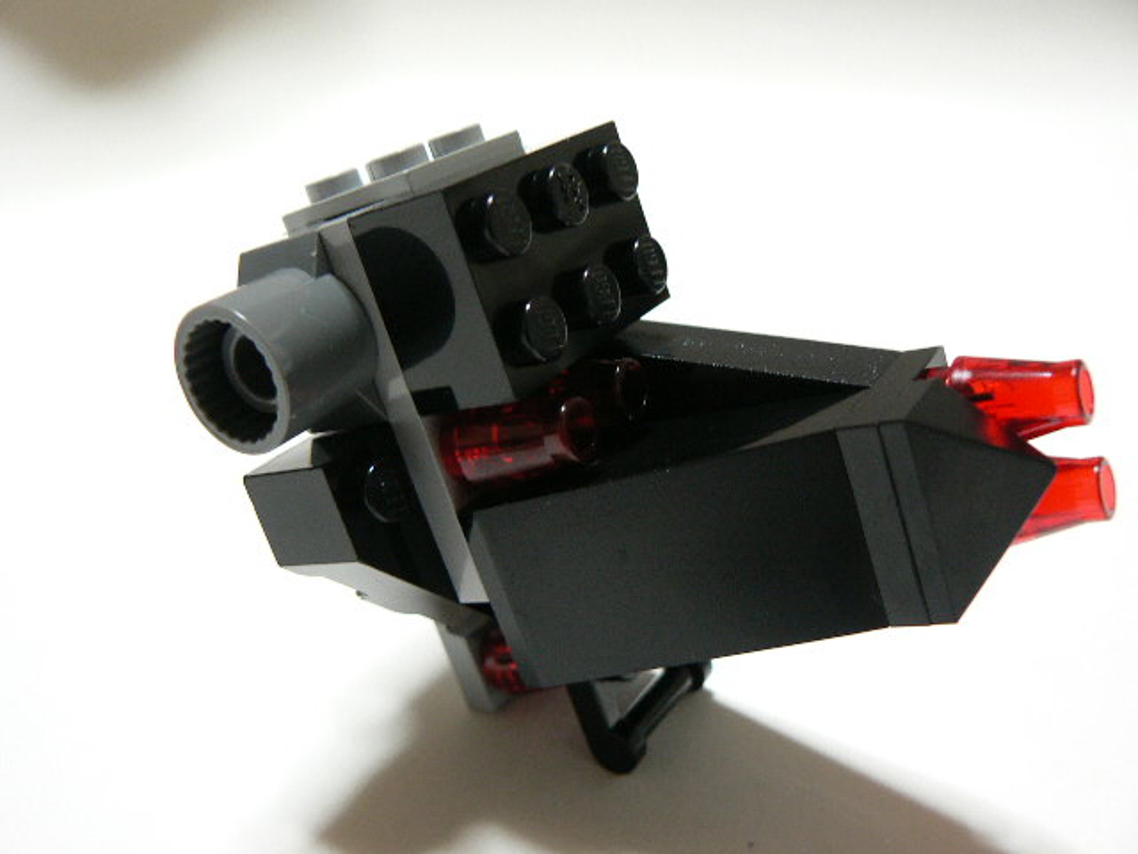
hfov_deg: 51.4
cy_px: 427
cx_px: 569
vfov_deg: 39.7
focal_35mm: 36
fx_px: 1183
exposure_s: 1/13
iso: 200
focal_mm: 6
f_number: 2.8
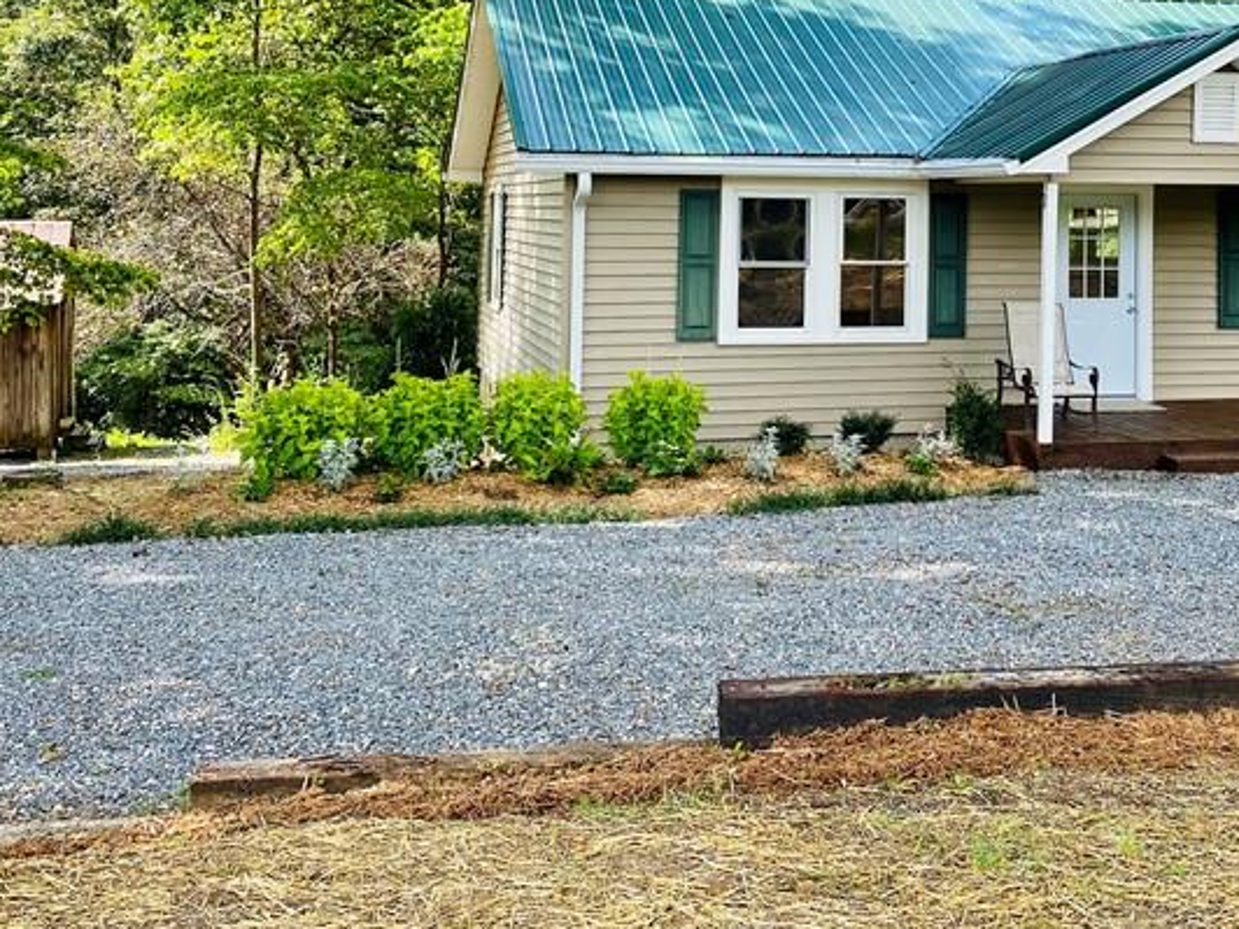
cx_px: 887
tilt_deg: +1.7
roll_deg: -1.2
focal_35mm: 50
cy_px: 158
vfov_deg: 28.4
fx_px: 1790
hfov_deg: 37.5
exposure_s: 1/606
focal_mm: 4.25
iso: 32
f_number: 1.8
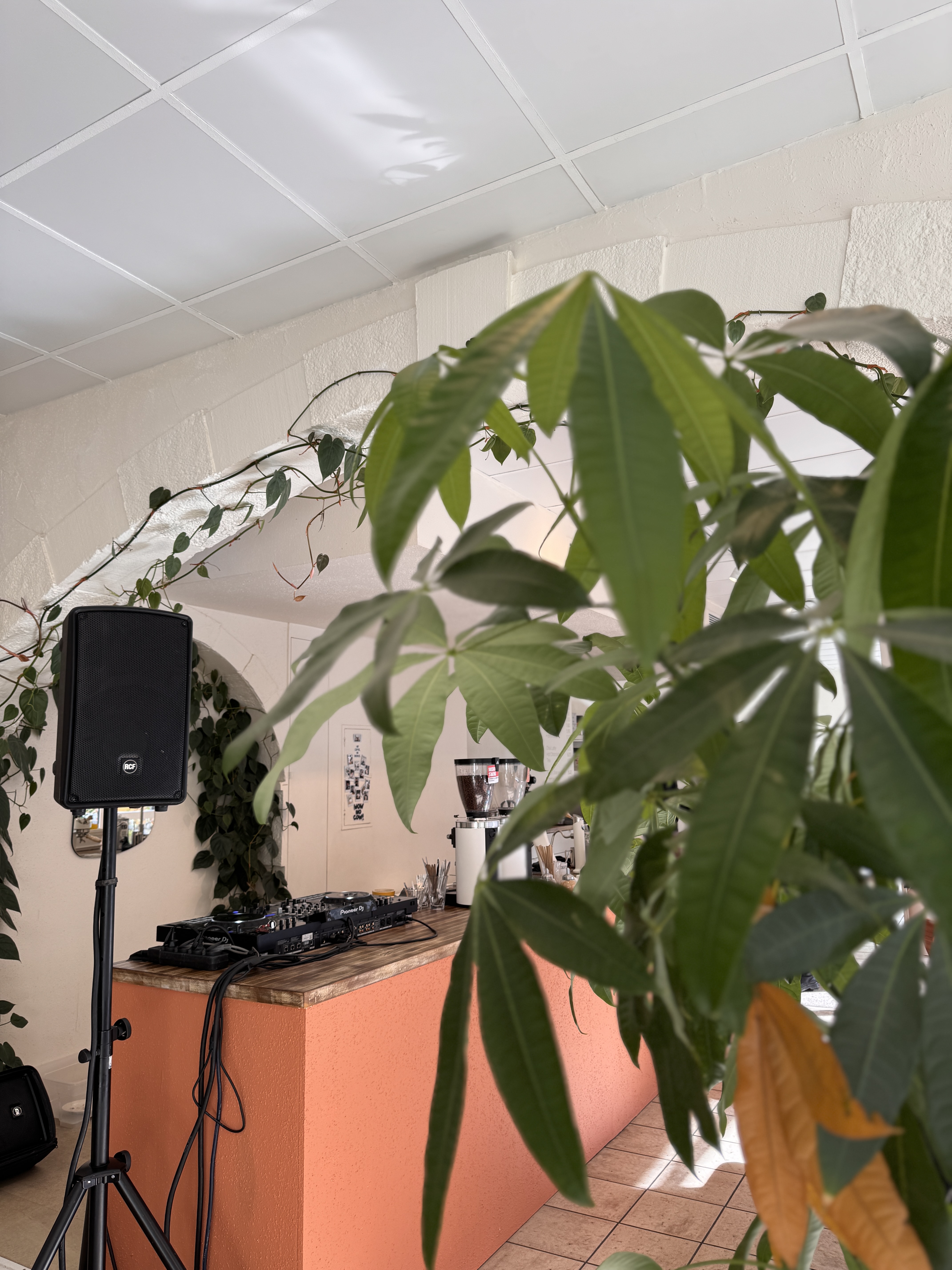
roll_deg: +1.4
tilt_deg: +8.4
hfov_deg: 56.8
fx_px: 880
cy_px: 635
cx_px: 476
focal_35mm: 24
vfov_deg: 71.6
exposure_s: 1/121
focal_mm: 6.76
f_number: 1.78
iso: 64
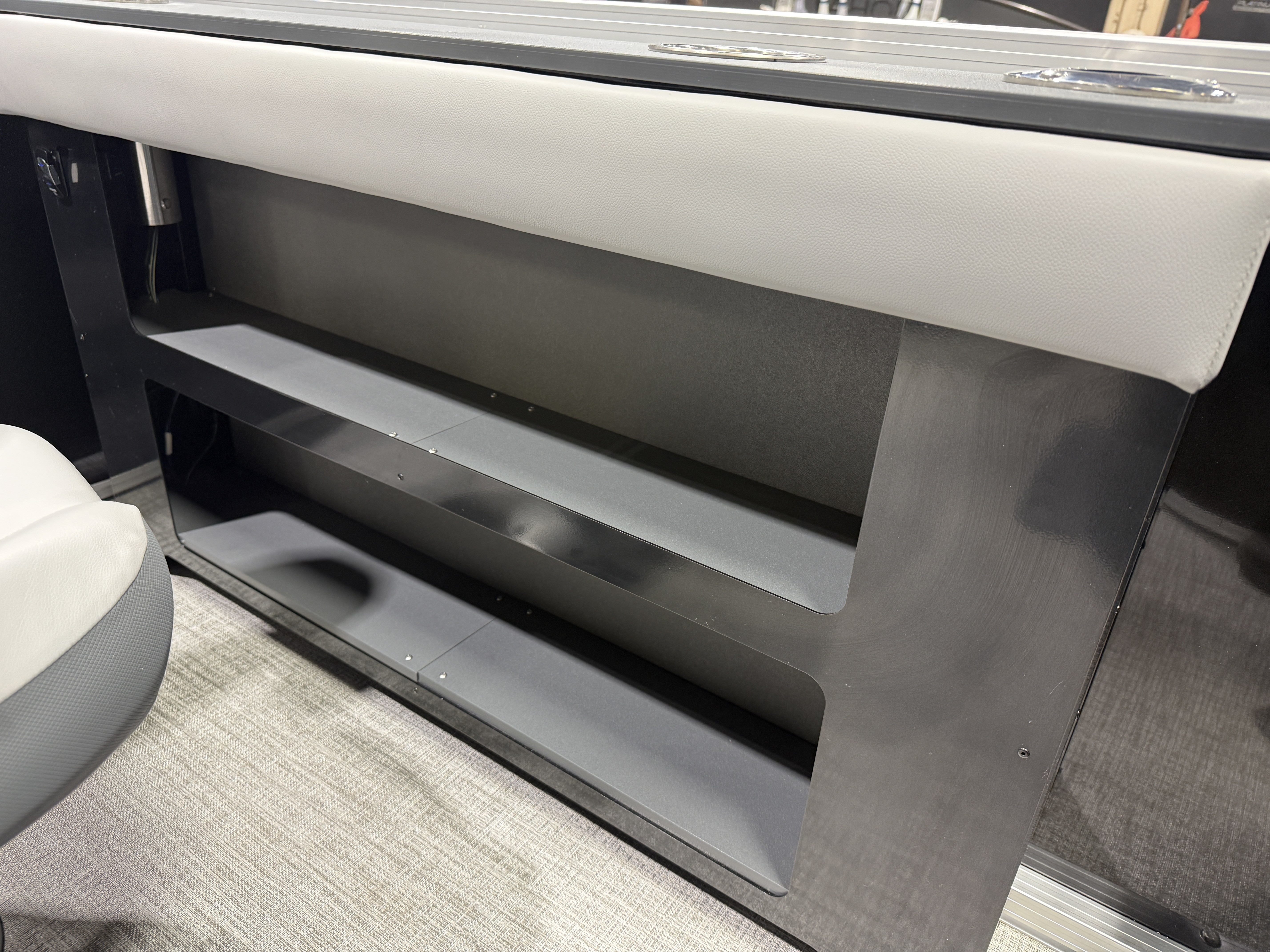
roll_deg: -4.5
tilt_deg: -27.4
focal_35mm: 24
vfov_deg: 56.8
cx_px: 635
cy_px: 476
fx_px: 881
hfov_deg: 71.6
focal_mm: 6.76
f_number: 1.78
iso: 200
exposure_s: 1/60
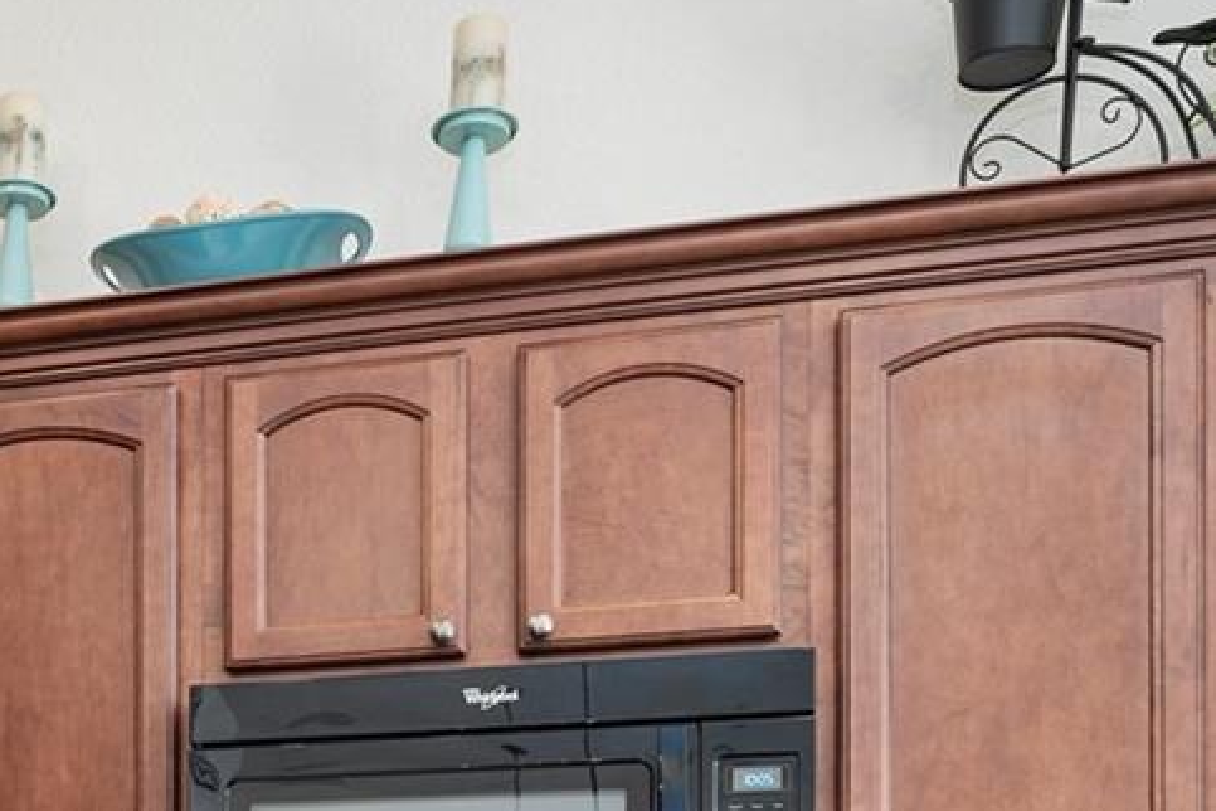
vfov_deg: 22.5
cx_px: 78
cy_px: 1083
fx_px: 1790
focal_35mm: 53
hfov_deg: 34.9
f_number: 8
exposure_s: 1/3
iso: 250
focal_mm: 16
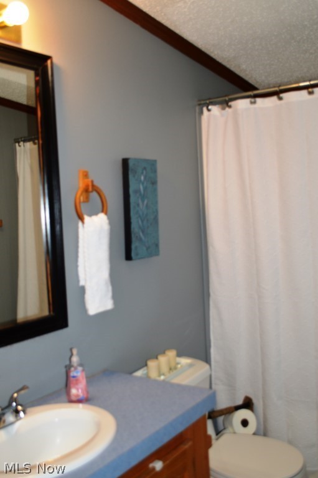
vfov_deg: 53.2
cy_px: 239
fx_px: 478
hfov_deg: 36.8
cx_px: 159
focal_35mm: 36
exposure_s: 1/60
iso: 400
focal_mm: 24
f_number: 4
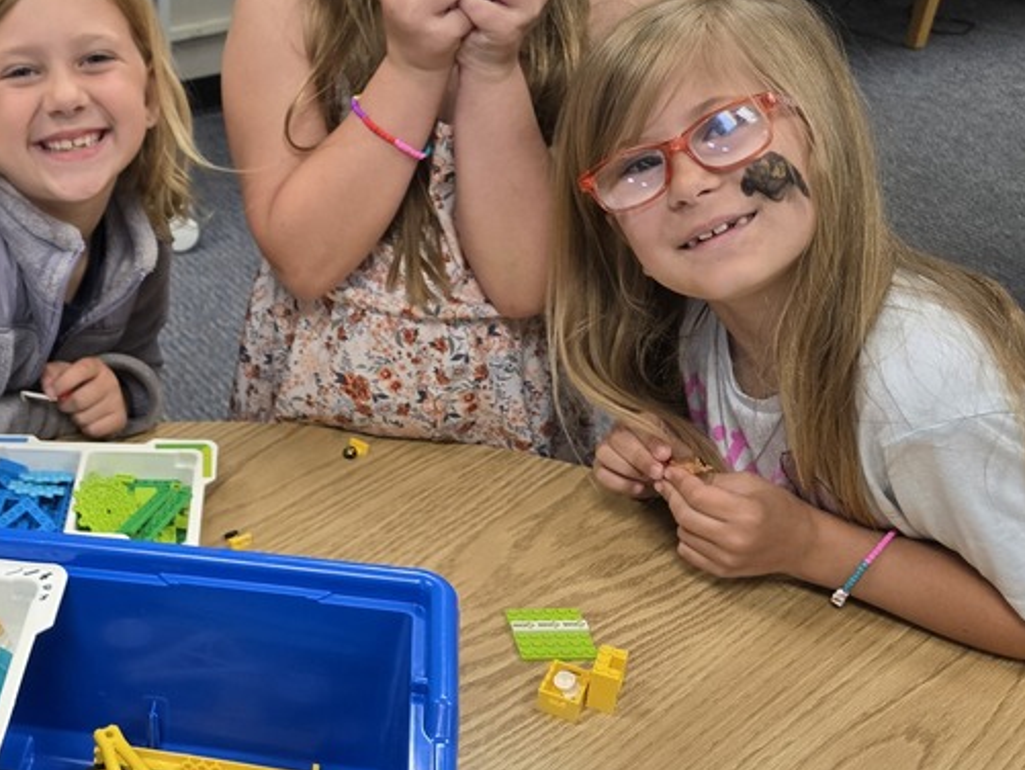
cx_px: 49
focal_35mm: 47
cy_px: 379
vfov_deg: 30.9
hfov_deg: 37.1
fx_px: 1392
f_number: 1.8
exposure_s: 1/120
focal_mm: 5.4
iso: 125
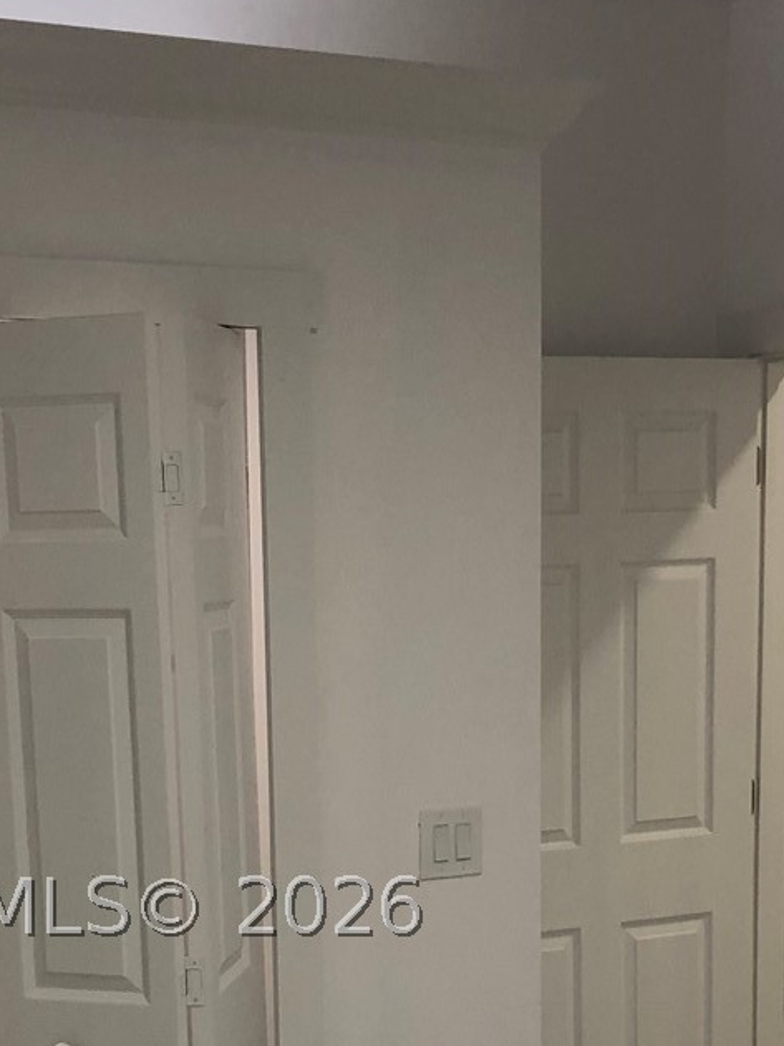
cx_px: 325
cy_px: 907
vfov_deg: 26.6
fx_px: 2145
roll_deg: +1.2
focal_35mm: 71
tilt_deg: -9.2
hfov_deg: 20.7
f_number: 1.8
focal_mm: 3.99
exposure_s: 1/32
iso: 32
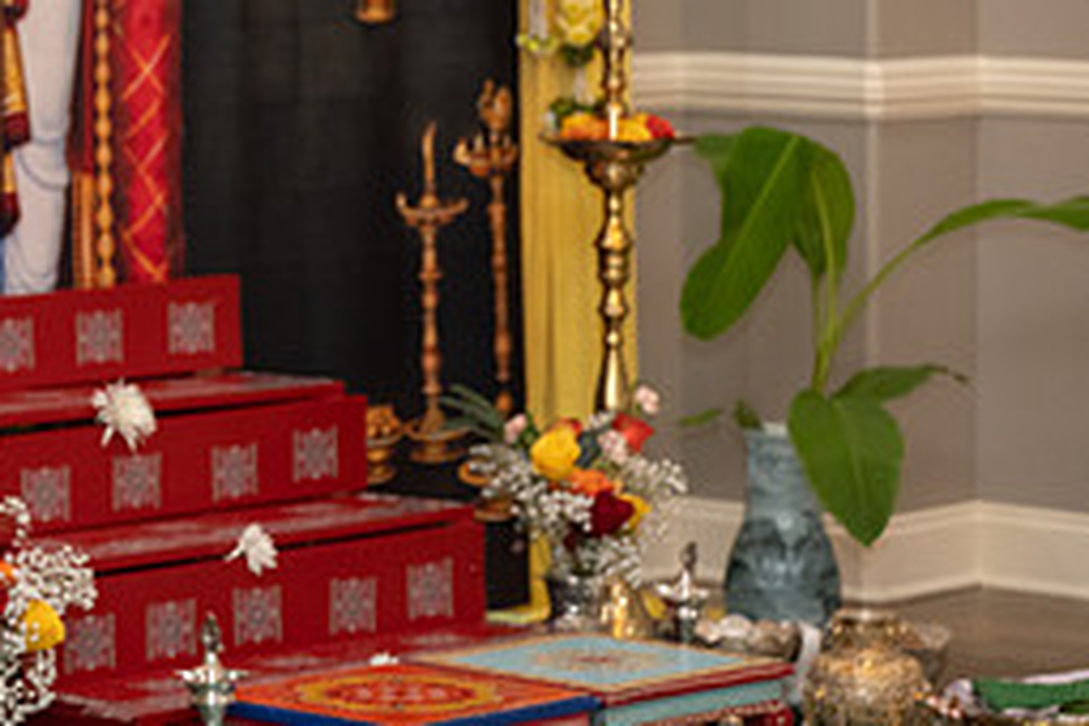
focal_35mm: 166
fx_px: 5021
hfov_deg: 12.2
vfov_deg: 8.2
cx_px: 0
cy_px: 41
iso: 1000
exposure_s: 1/160
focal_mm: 71
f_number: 2.8
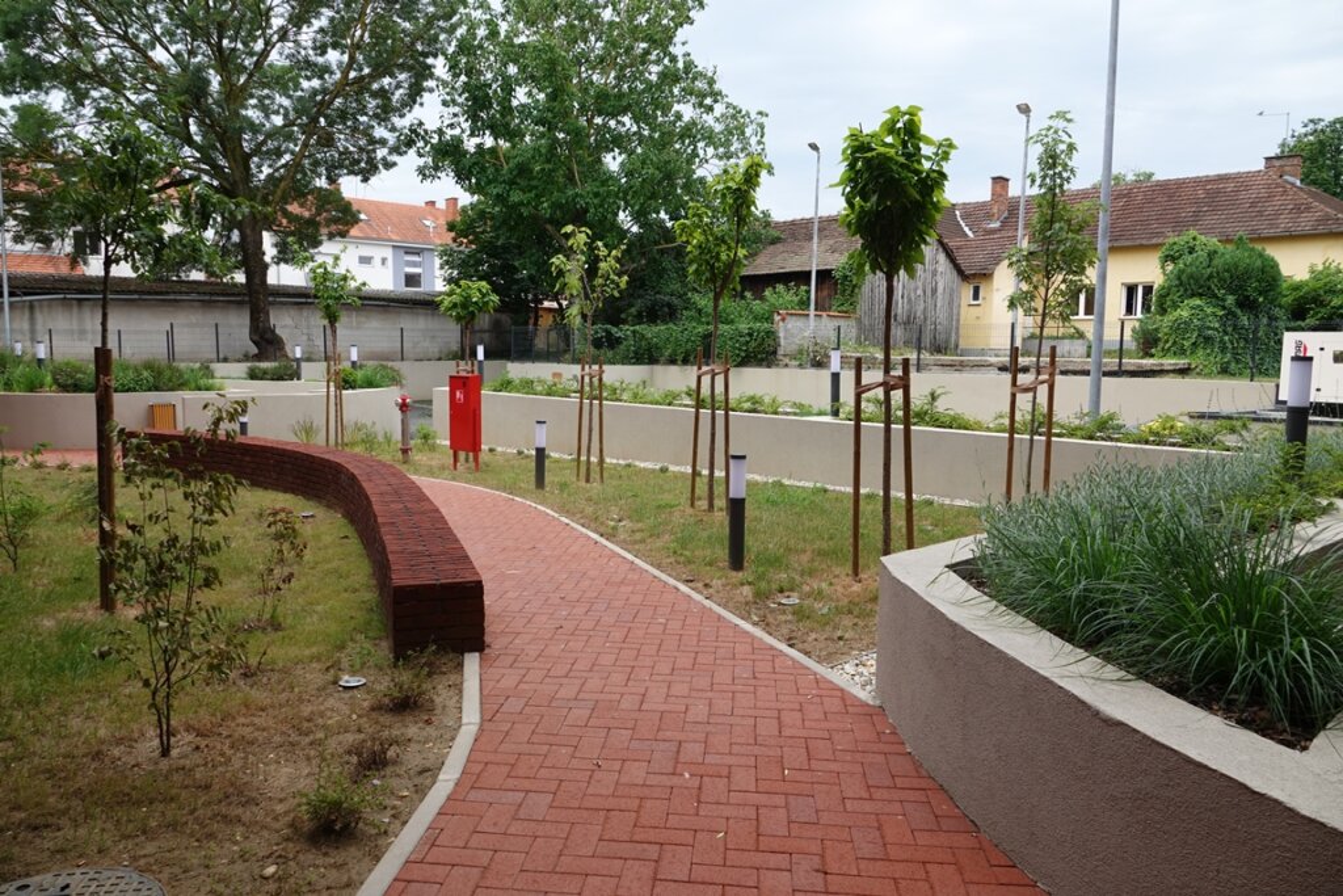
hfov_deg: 73.7
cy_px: 448
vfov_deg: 53.1
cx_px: 672
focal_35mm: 24
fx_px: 895
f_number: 3.5
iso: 100
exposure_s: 1/250
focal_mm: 8.8
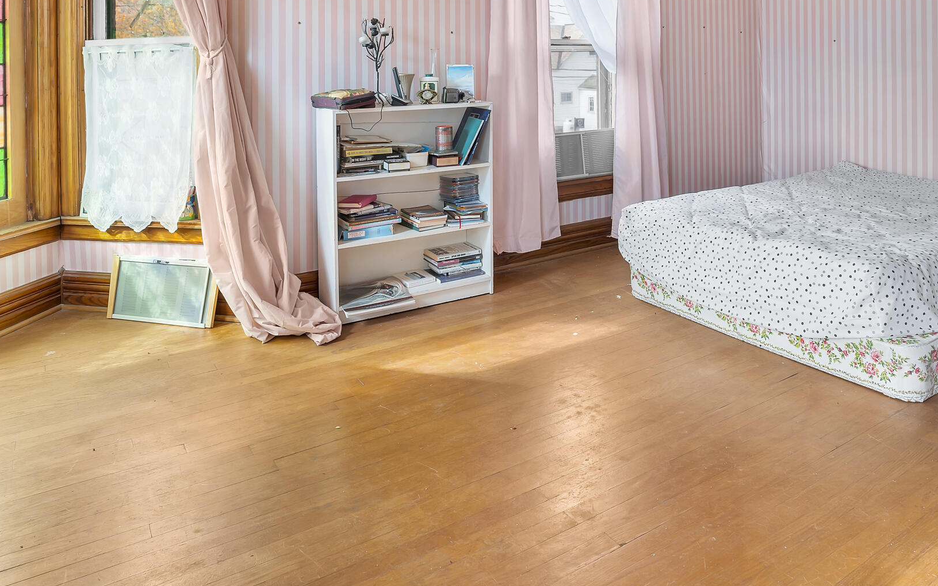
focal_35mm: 25
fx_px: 639
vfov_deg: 46.8
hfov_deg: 72.5
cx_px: 503
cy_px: 122
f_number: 9
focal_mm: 16
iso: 250
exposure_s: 1/30
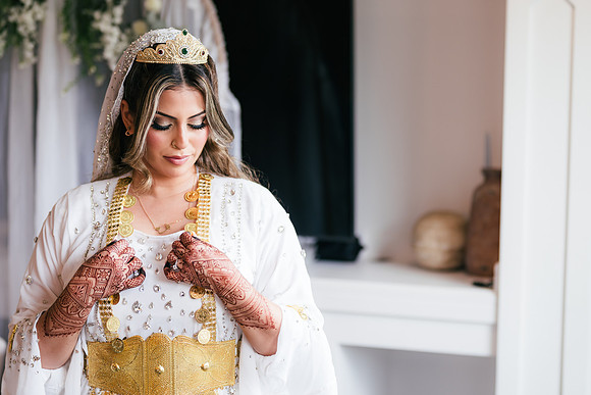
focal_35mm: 80
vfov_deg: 17.0
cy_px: 197
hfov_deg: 25.3
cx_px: 307
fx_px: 1316
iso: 160
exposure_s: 1/160
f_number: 1.4
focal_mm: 50
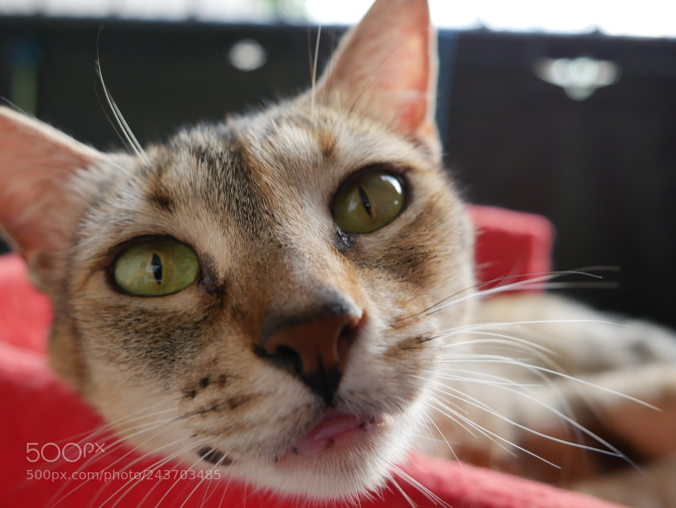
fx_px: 743
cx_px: 338
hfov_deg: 49.0
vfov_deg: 37.8
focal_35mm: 38
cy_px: 254
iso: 640
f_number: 4.1
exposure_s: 1/125
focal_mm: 19
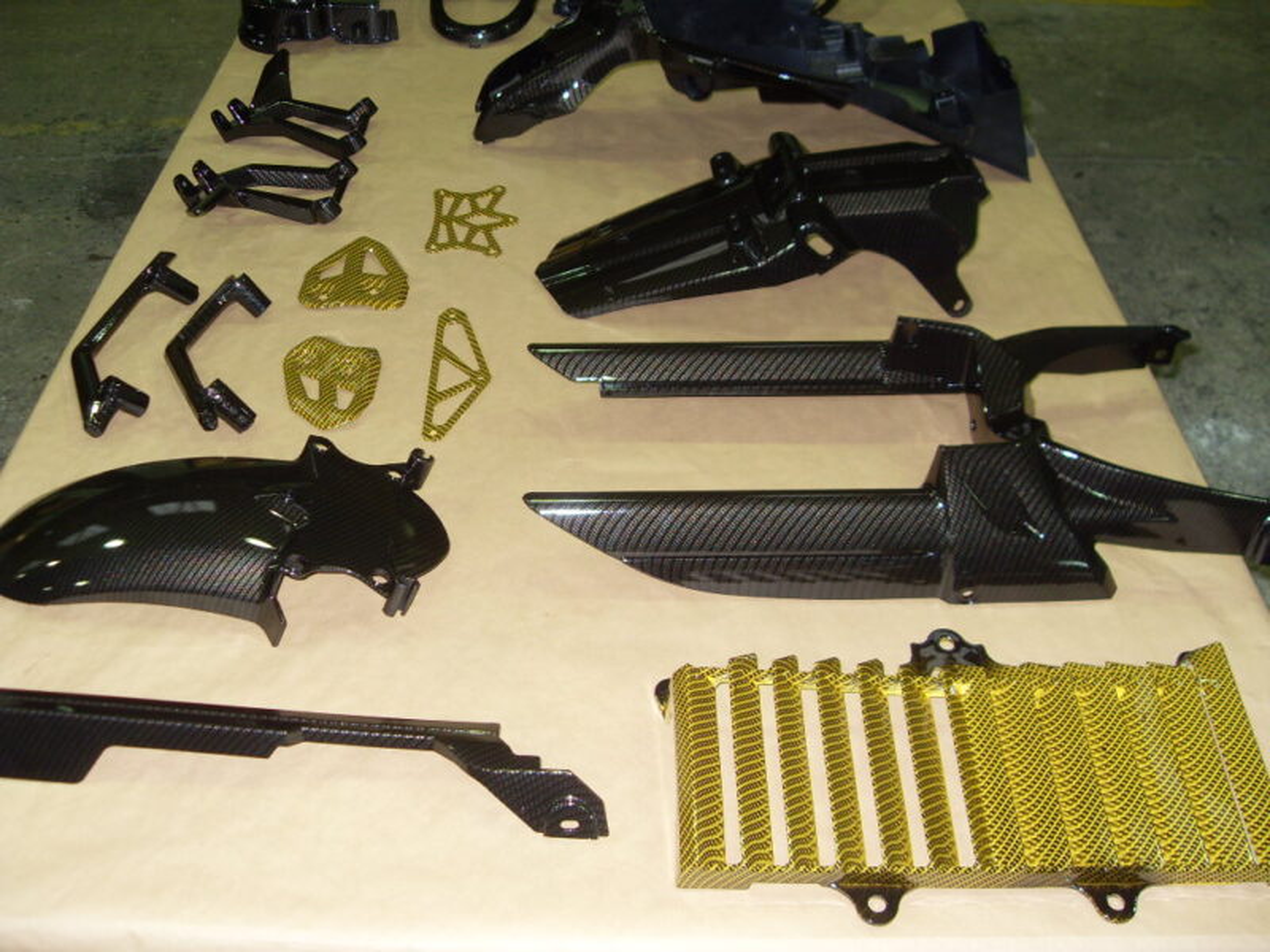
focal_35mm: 35
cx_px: 635
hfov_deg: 52.6
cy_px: 476
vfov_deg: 40.7
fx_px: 1284
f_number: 2.8
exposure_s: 1/45
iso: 100
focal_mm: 6.3
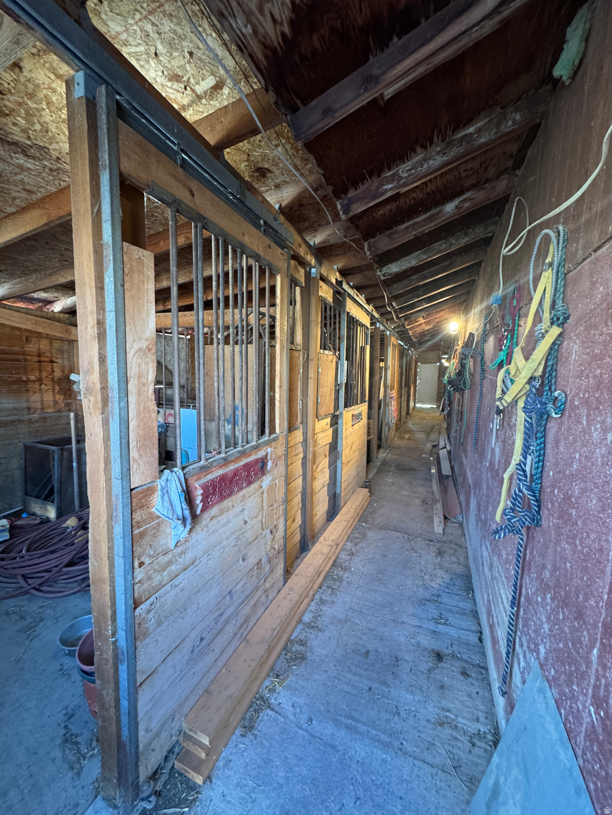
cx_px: 306
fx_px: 330
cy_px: 408
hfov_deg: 85.7
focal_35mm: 14
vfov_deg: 102.1
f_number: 2.2
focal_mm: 2.22
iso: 400
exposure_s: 1/60
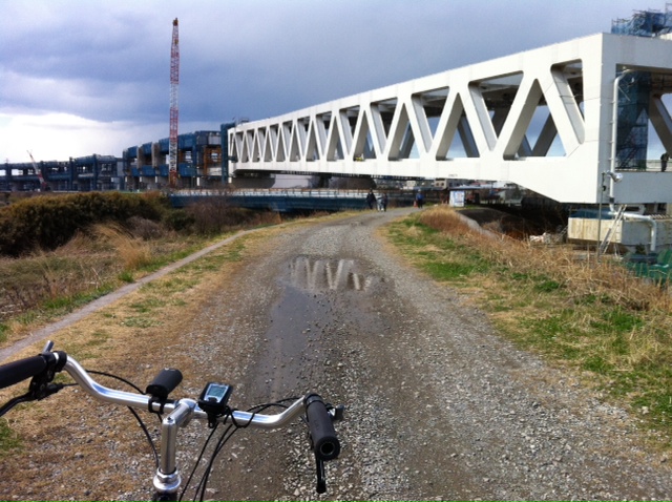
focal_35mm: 35
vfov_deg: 40.6
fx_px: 678
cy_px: 251
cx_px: 336
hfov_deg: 52.7
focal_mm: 3.85
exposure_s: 1/973
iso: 80
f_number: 2.8
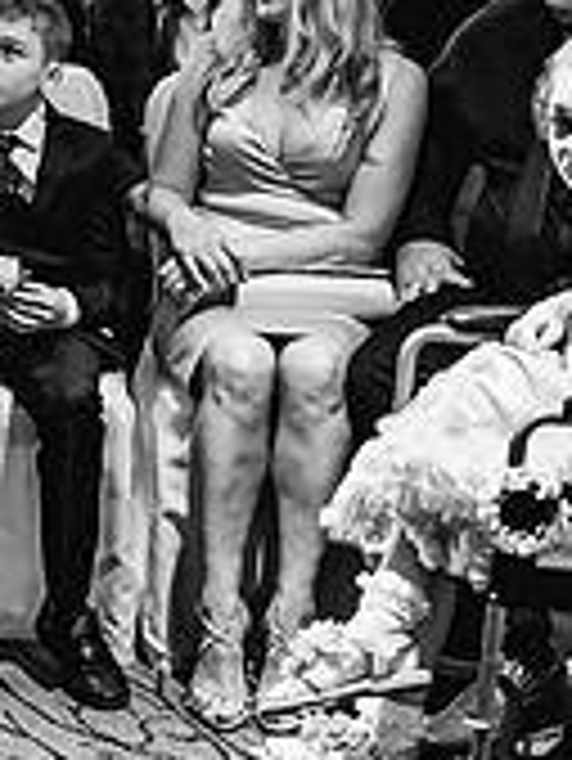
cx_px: -495
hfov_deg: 11.6
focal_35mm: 117
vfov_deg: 16.4
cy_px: -34
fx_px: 2575
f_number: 1.6
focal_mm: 35
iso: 3200
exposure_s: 1/250
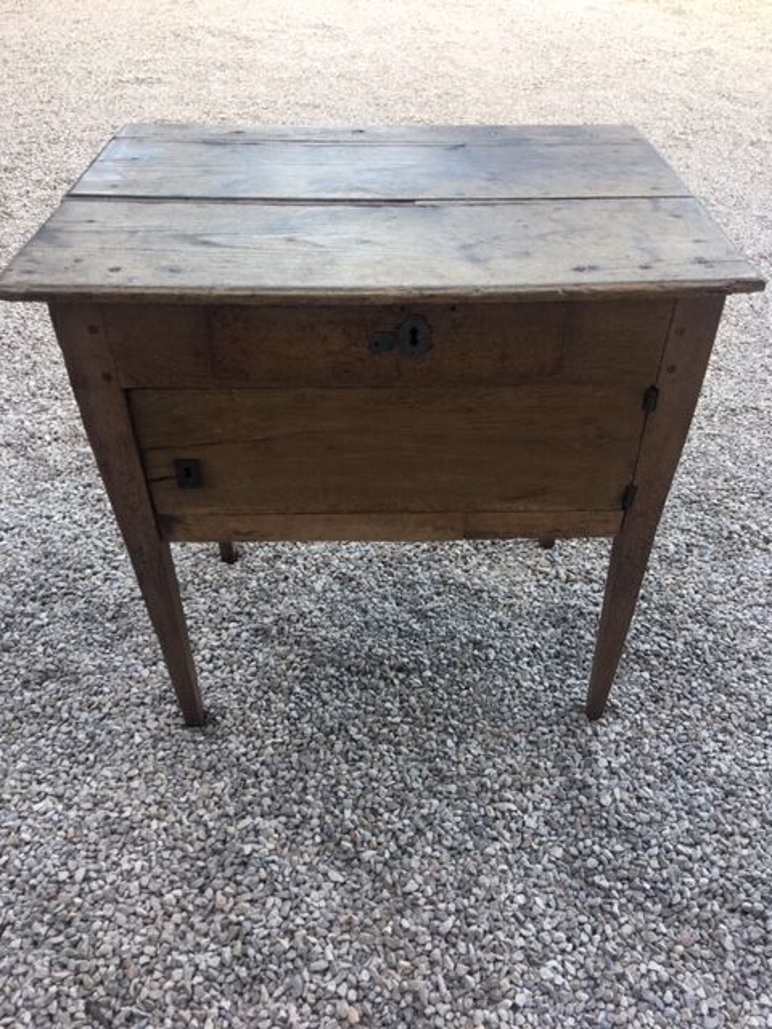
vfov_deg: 61.7
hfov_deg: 48.2
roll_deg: -0.4
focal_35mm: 29
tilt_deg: -39.3
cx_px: 386
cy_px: 514
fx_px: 862
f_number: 2.2
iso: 32
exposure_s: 1/100
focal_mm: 4.15
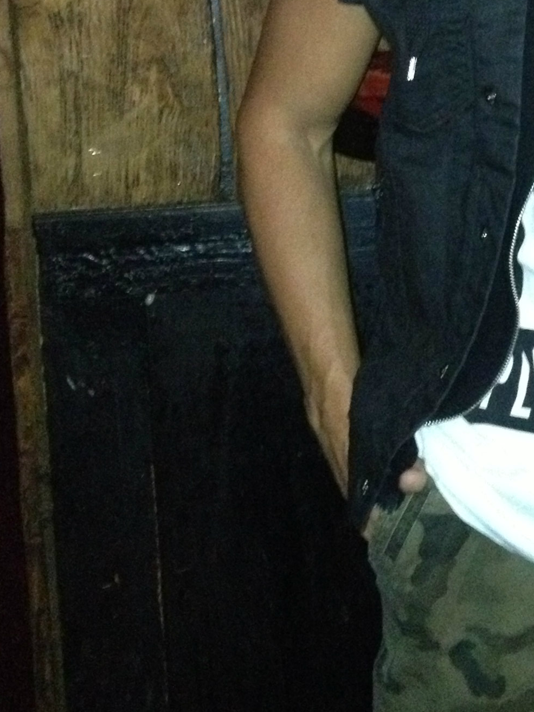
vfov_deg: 22.1
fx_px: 1789
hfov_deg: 16.2
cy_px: 105
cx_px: 657
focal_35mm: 87
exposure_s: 1/16
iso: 800
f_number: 2.4
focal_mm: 4.28
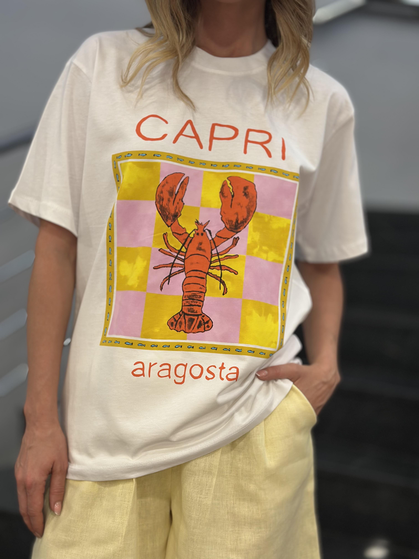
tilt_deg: -1.4
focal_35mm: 48
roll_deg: -2.7
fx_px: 775
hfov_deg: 30.3
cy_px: 280
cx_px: 210
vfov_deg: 39.7
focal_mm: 6.86
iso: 100
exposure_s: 1/50
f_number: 1.78
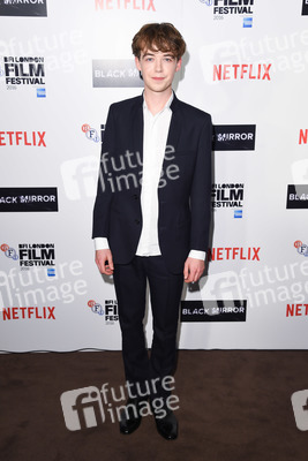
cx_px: 154
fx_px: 513
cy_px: 230
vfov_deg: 48.4
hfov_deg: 33.4
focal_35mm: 40
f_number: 5.6
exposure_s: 1/250
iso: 640
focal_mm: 40
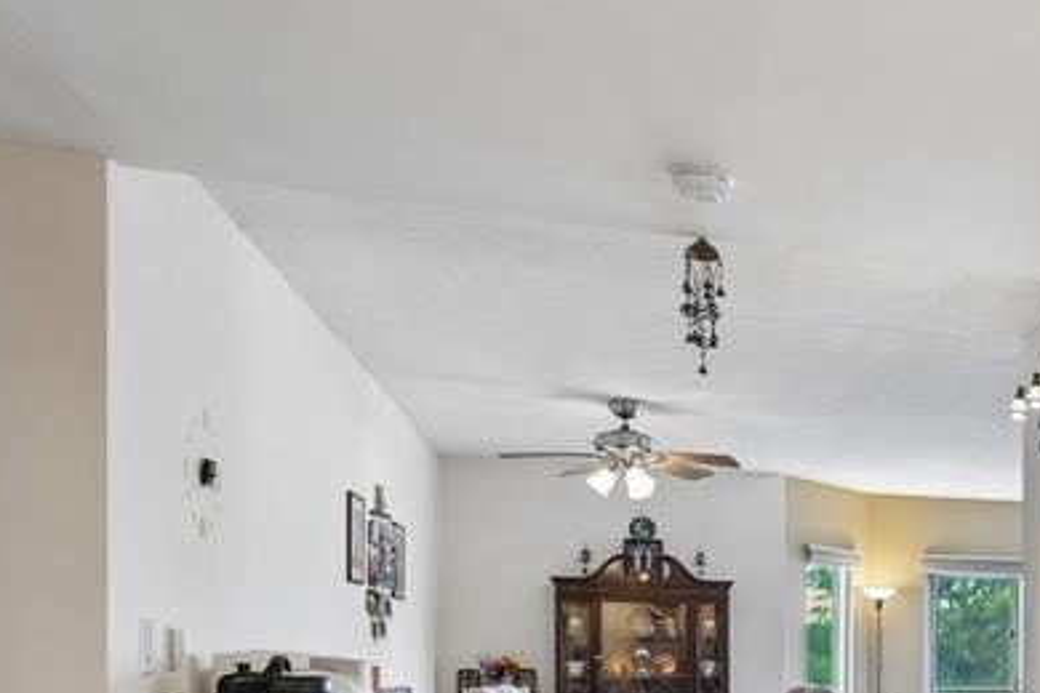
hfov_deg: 38.0
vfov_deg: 29.8
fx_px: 1213
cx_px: 1163
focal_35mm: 42
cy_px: 685
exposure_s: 1/6
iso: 400
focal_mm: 16
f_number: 8
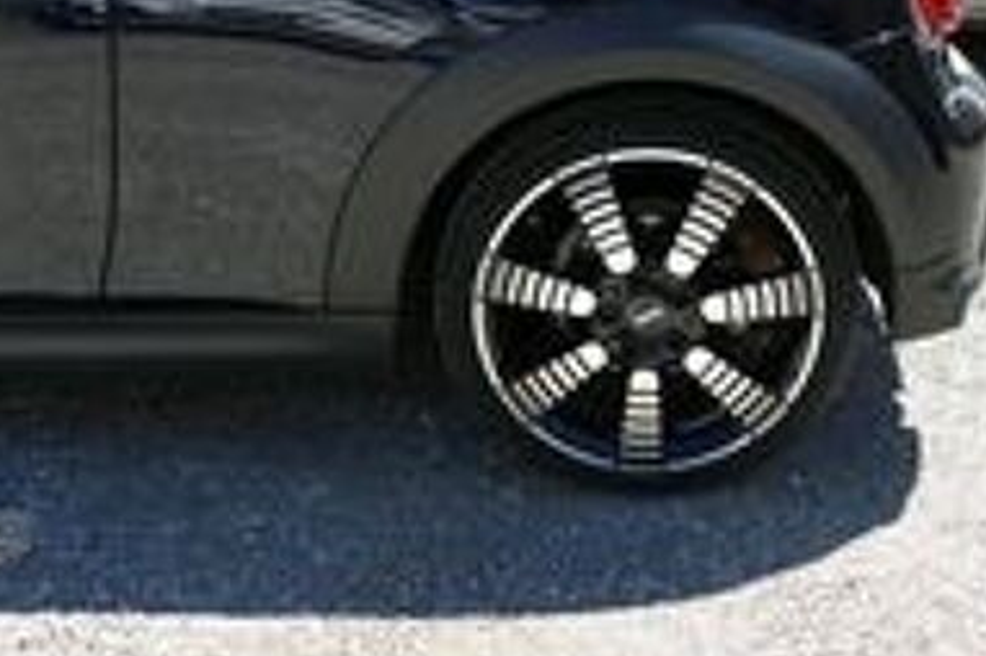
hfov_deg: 44.3
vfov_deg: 30.4
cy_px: 288
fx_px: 1204
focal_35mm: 44
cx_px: 601
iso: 125
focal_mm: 12.64
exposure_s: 1/640
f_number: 3.1
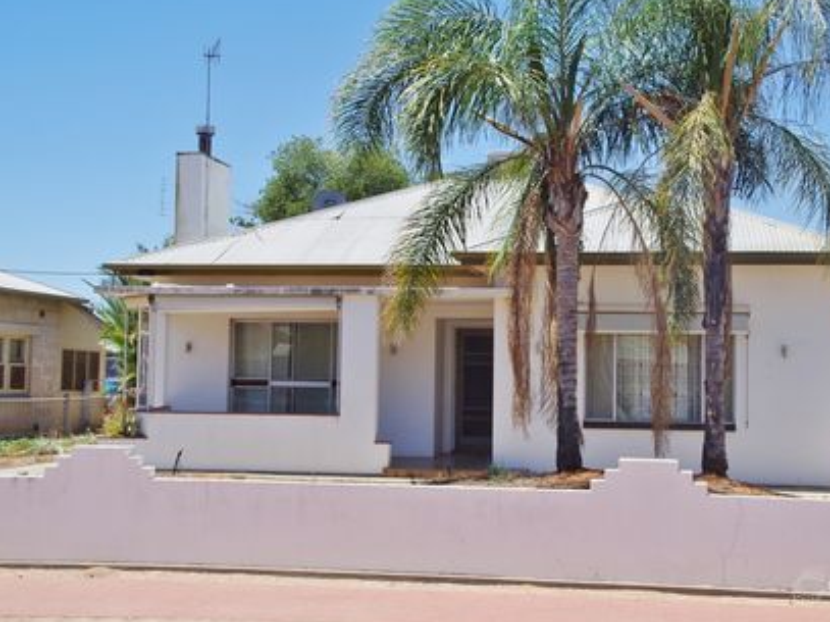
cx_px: 477
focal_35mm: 50
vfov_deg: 29.1
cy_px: 307
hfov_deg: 38.1
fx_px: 1199
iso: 100
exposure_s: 1/320
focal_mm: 30
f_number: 7.1
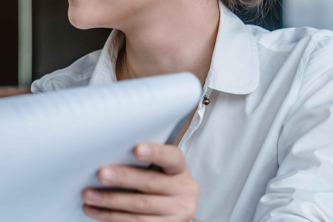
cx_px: -172
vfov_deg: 7.2
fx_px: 1758
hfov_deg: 10.4
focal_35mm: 190
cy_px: -14
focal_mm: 52
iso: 500
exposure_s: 1/200
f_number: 3.2
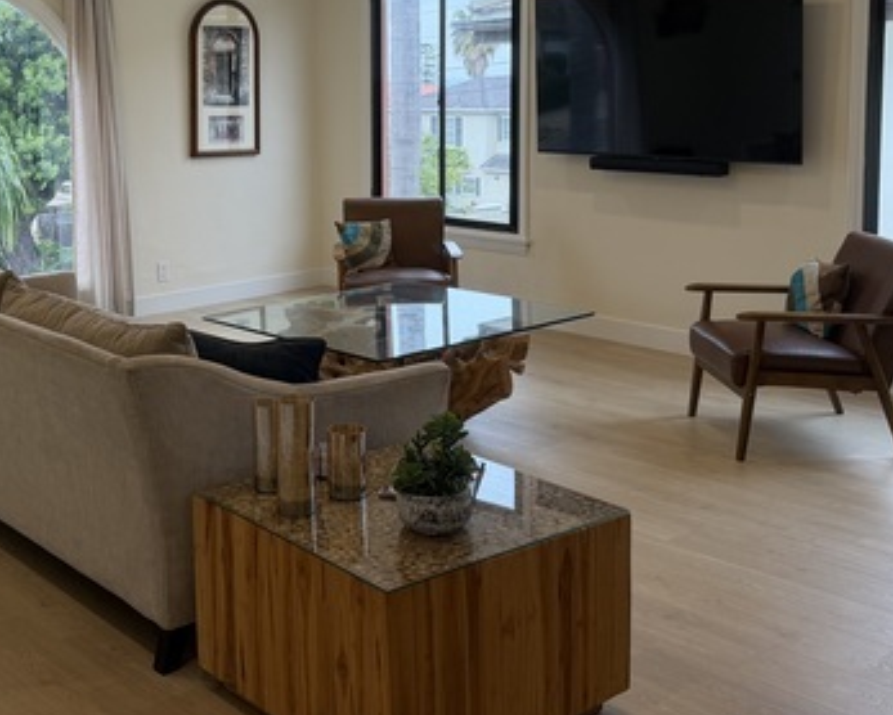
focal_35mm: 45
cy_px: 183
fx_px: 1190
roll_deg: +1.7
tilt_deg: -6.0
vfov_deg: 32.8
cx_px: 282
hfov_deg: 40.5
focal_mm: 6.76
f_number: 1.78
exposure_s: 1/193
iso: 100
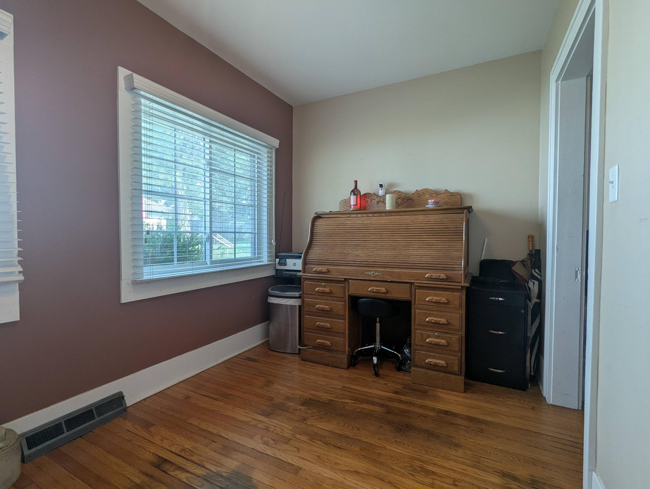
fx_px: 301
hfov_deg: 94.4
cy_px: 244
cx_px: 325
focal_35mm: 16
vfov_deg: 78.2
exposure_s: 1/120
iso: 89
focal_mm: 2.35
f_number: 2.2
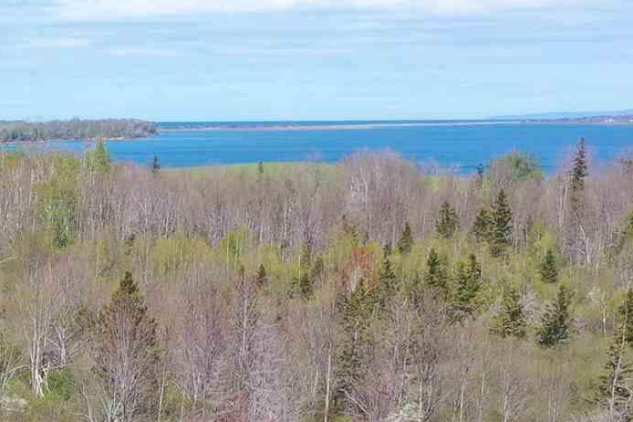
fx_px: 2179
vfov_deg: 10.4
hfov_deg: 15.2
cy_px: 780
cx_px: -349
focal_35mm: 124
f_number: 5.6
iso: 100
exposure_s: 1/320
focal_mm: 10.26
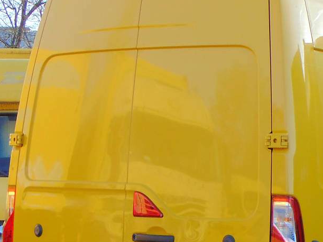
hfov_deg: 14.7
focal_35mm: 131
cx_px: 353
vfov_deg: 11.3
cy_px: 178
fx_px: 1222
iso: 80
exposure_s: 1/250
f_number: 3.5
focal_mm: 9
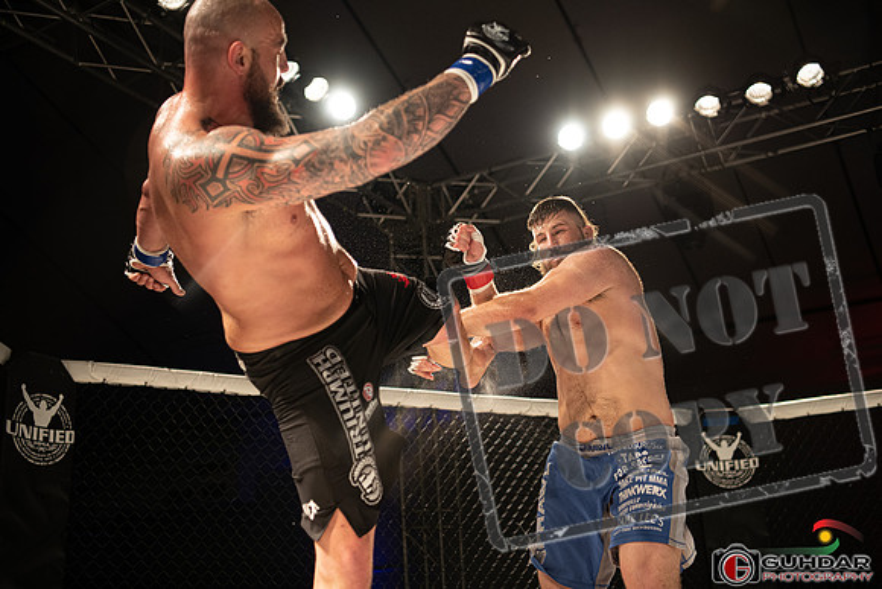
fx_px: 1225
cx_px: 441
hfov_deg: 39.6
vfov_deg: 27.0
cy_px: 294
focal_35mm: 50
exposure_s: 1/1000
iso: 1000
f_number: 2.8
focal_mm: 50
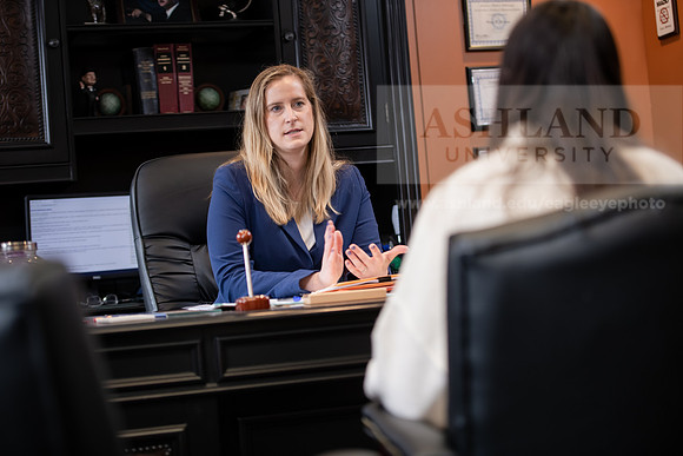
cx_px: 342
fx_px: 1328
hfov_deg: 28.8
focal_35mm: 70
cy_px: 228
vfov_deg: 19.5
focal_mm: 70
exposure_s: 1/160
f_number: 2.8
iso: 800
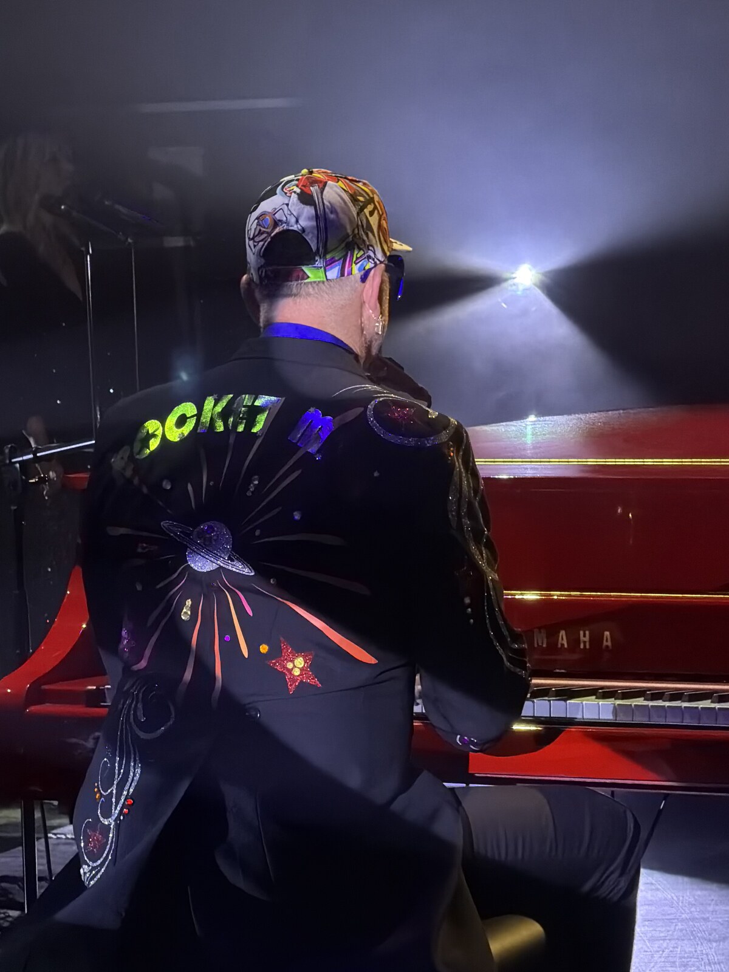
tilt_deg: -1.7
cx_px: 364
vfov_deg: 19.6
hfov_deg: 14.8
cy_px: 486
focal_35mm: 100
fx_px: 2808
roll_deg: +2.1
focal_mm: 16.89
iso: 500
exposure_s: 1/92
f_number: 2.8
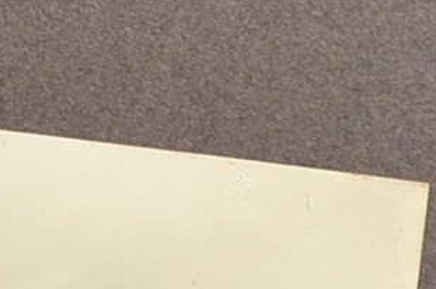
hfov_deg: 6.8
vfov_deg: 4.8
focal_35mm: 285
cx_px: -683
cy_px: -8
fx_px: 3445
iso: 200
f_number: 3.8
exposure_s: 1/160
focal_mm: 24
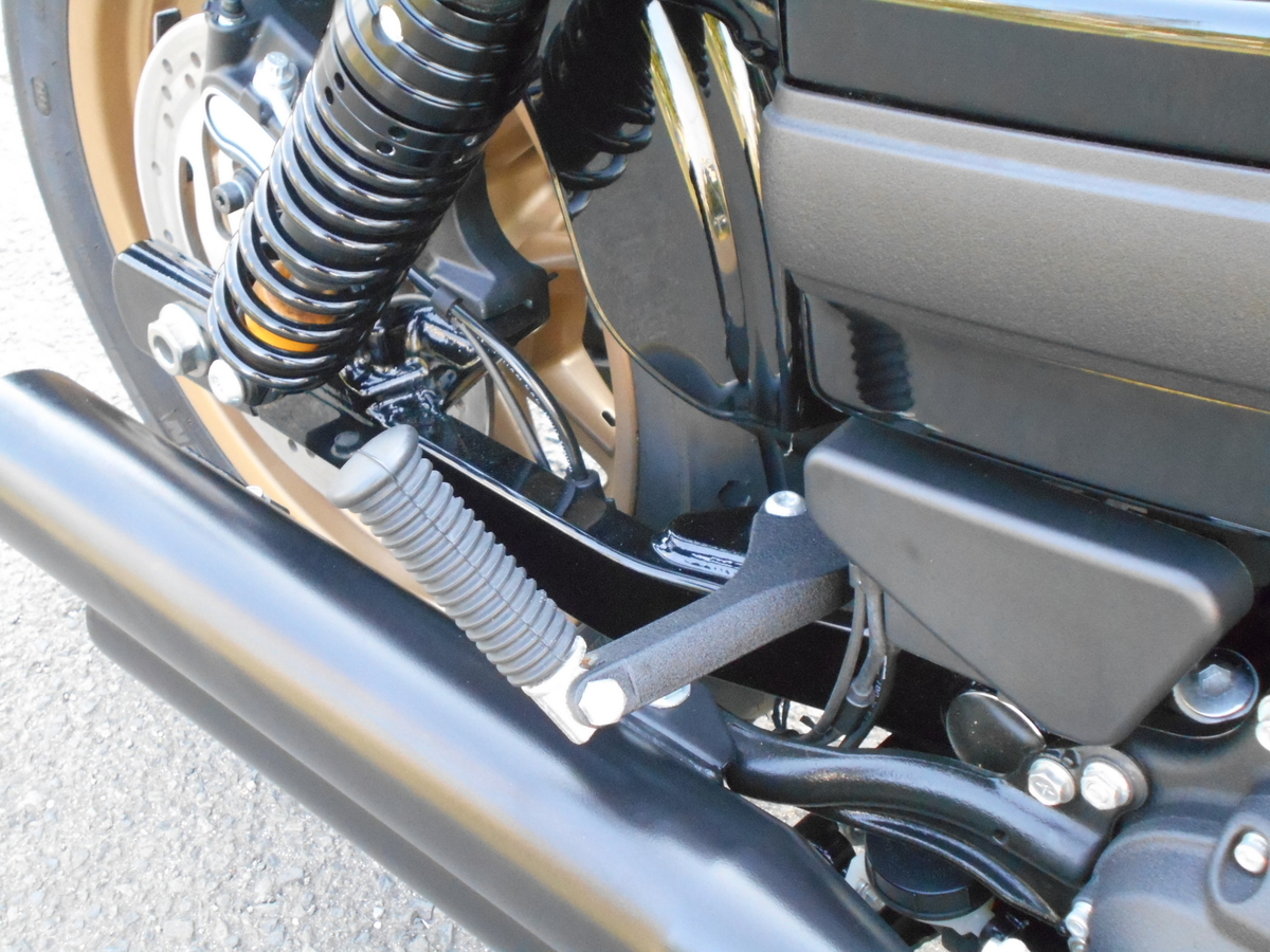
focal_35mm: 50
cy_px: 476
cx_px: 635
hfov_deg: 38.2
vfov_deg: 29.1
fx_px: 1834
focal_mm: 8.8
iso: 800
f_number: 4.5
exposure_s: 1/80
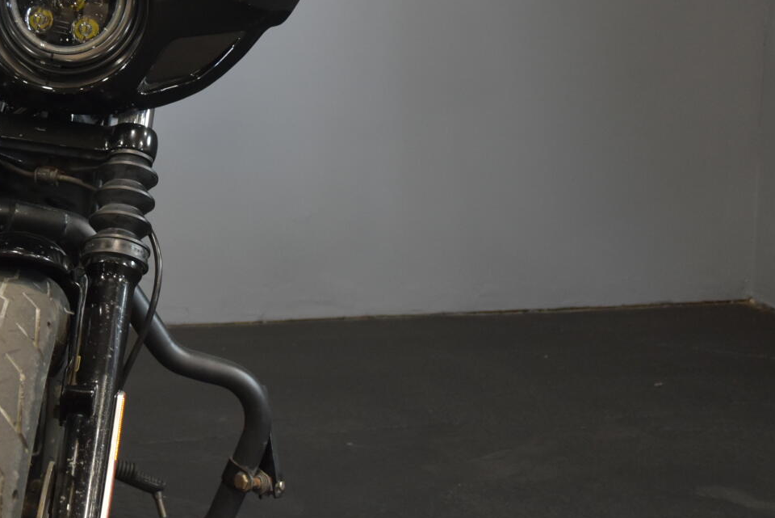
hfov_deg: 26.1
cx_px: 73
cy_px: 52
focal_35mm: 75
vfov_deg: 17.9
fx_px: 1615
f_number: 4
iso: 1000
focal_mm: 24
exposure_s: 1/30
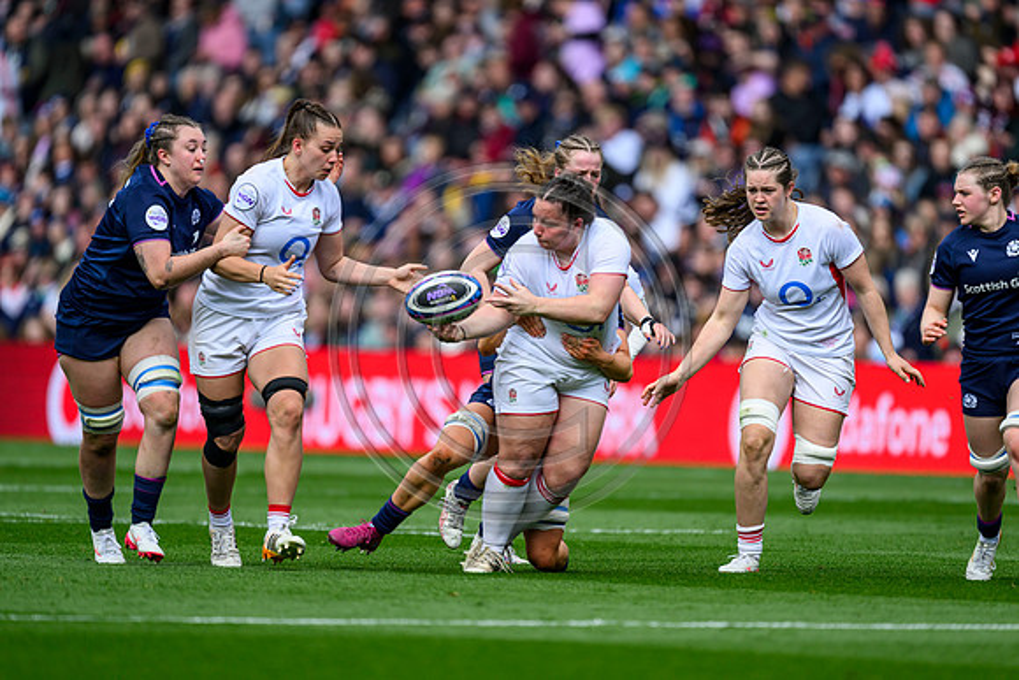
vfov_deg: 2.5
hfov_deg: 3.7
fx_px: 15854
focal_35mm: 560
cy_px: 340
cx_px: 510
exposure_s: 1/2000
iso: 500
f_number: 4
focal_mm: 560
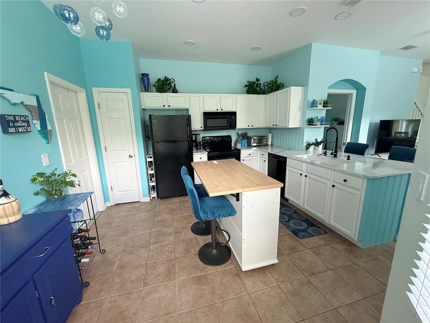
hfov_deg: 102.1
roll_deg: +1.1
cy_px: 162
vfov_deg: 85.7
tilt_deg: -12.1
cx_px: 215
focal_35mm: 14
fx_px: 174
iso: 400
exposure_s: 1/73
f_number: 2.2
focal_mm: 2.22
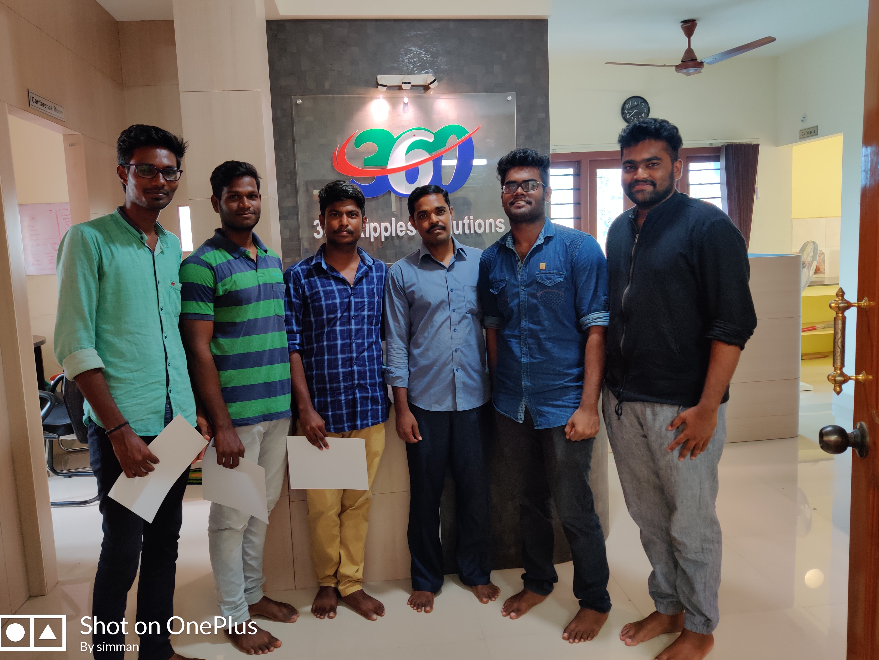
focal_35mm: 28
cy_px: 331
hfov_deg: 63.4
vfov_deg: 49.7
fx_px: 711
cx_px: 430
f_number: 1.75
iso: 250
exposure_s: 1/33
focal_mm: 4.75
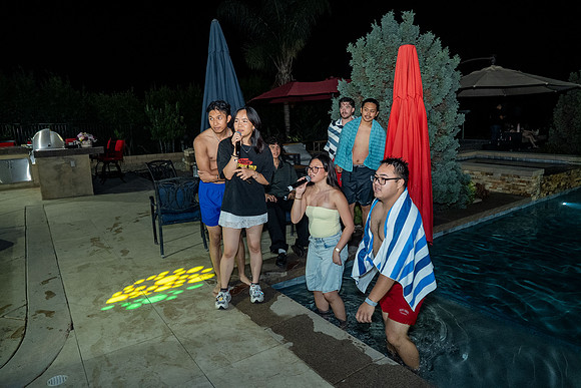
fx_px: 387
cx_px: 290
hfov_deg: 73.7
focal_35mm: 24
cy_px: 194
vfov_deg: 53.2
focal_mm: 24
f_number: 3.2
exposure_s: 1/100
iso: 1600
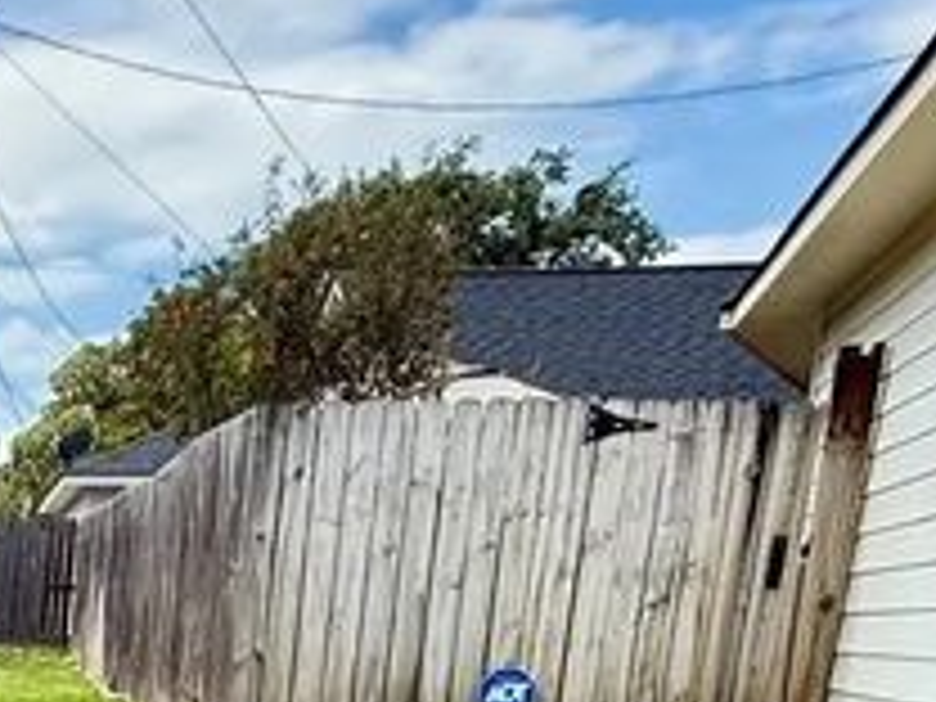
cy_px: 1062
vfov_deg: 18.7
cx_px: -428
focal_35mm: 69
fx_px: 1866
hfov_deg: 23.3
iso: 64
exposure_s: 1/1167
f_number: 2.2
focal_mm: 2.22
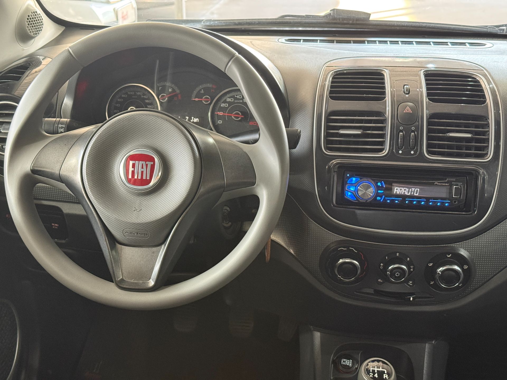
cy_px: 190
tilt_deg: -22.4
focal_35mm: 48
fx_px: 703
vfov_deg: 30.3
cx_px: 254
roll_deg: -1.0
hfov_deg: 39.7
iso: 320
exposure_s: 1/40
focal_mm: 6.76
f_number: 1.78
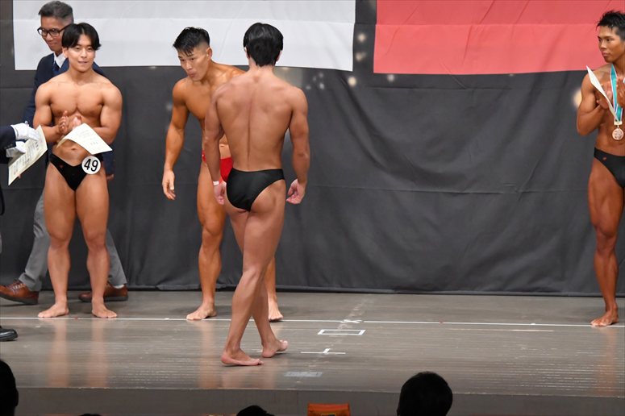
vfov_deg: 7.3
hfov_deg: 11.0
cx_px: 312
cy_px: 208
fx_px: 3245
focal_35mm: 187
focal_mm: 125
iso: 6400
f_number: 5.6
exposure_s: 1/400
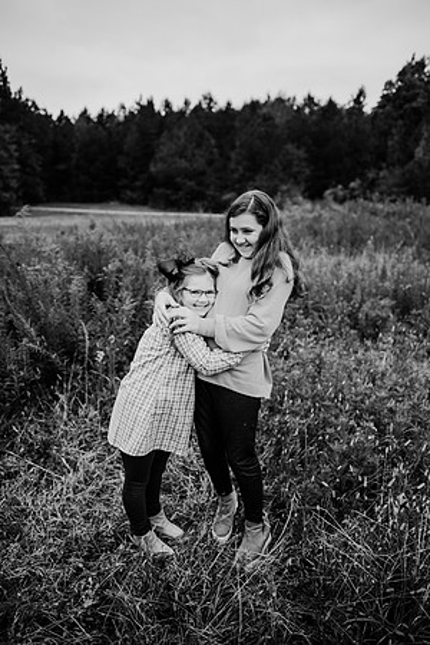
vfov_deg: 73.7
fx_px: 430
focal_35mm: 24
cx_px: 215
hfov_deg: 53.1
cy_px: 322
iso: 125
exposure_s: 1/800
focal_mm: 24
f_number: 2.2
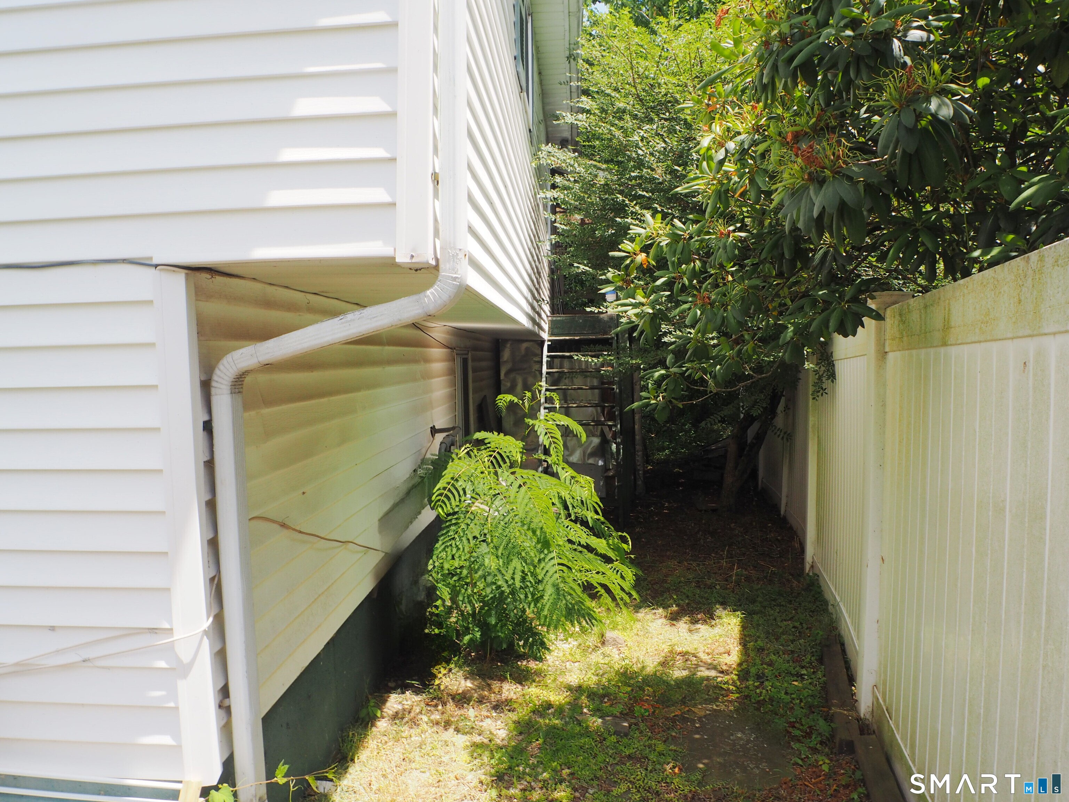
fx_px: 865
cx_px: 534
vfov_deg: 49.7
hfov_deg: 63.4
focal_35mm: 28
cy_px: 401
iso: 200
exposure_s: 1/200
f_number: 6.3
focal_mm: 14
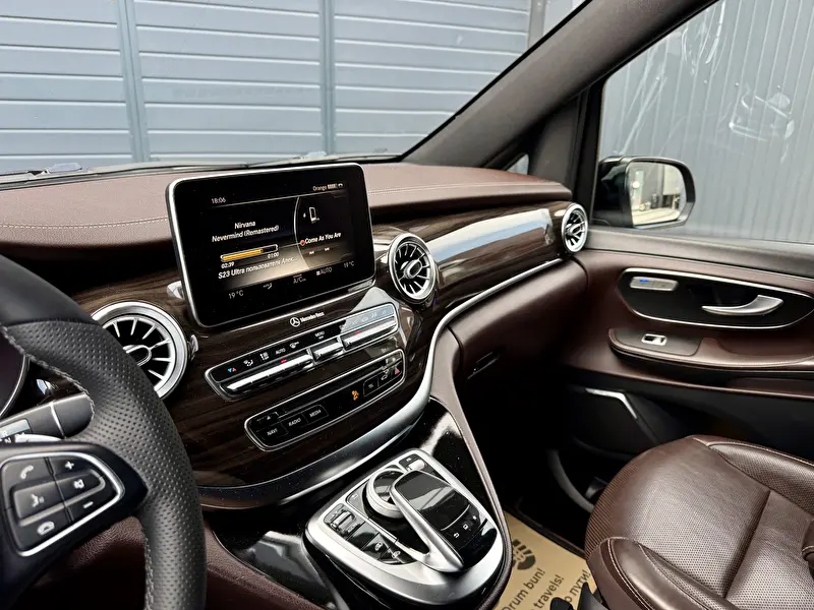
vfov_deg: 56.8
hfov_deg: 71.6
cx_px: 407
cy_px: 305
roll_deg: -0.8
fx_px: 564
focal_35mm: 24
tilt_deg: -18.7
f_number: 1.78
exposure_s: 1/105
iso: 80
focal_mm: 6.76
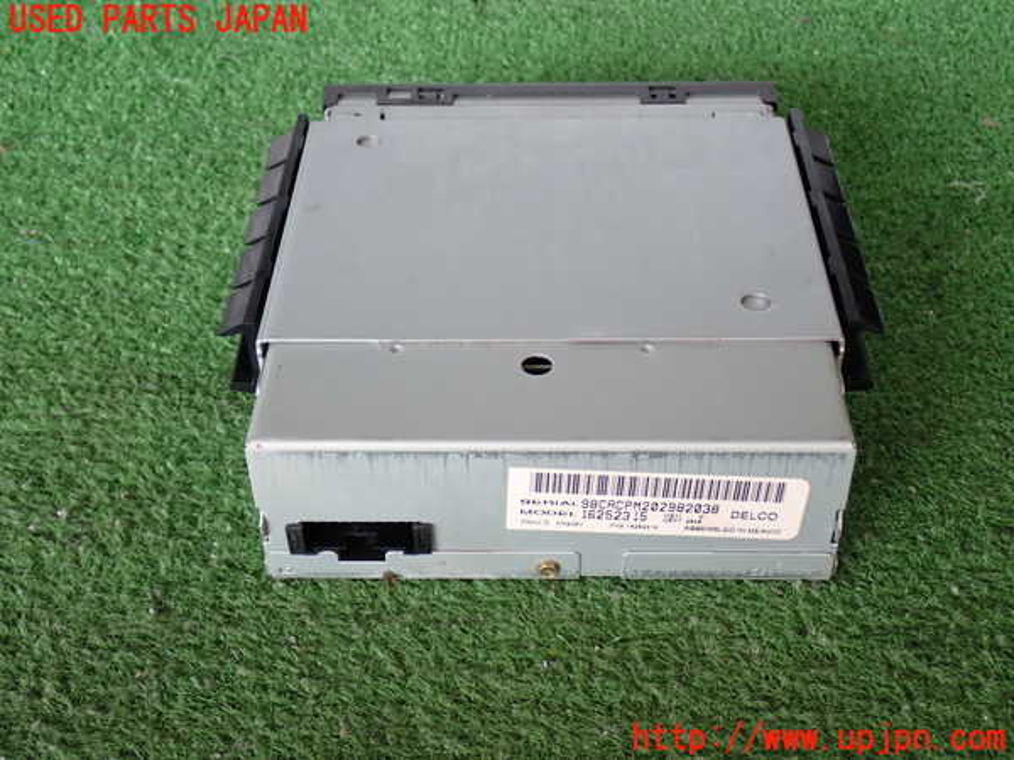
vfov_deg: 30.9
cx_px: 507
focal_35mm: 47
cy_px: 380
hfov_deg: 40.4
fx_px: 1377
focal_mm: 8.4
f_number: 3.1
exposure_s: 1/100
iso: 160
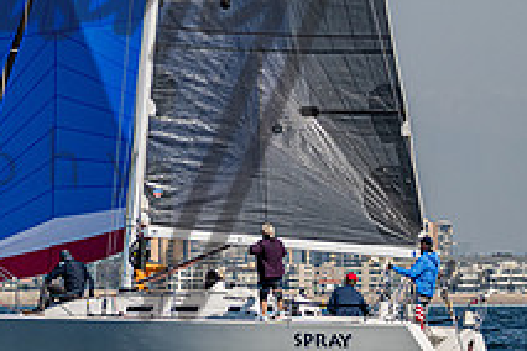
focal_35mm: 466
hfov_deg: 4.4
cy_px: 60
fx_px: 6821
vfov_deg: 2.9
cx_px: 50
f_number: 4.5
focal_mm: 125
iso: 400
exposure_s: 1/6400
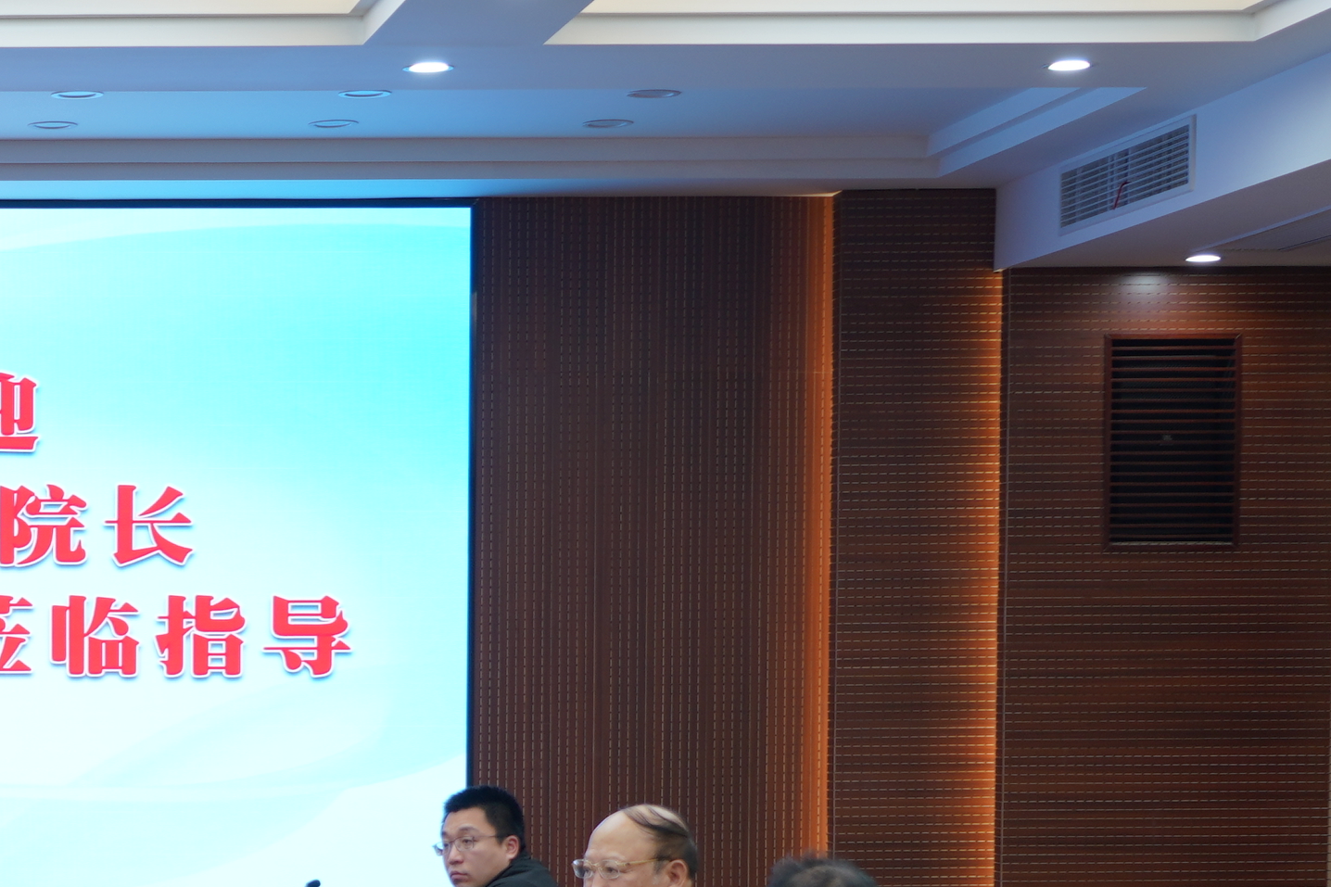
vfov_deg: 12.5
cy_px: 924
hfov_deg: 17.9
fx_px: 3992
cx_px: -323
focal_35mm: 108
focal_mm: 30
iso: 160
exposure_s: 1/30
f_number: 4
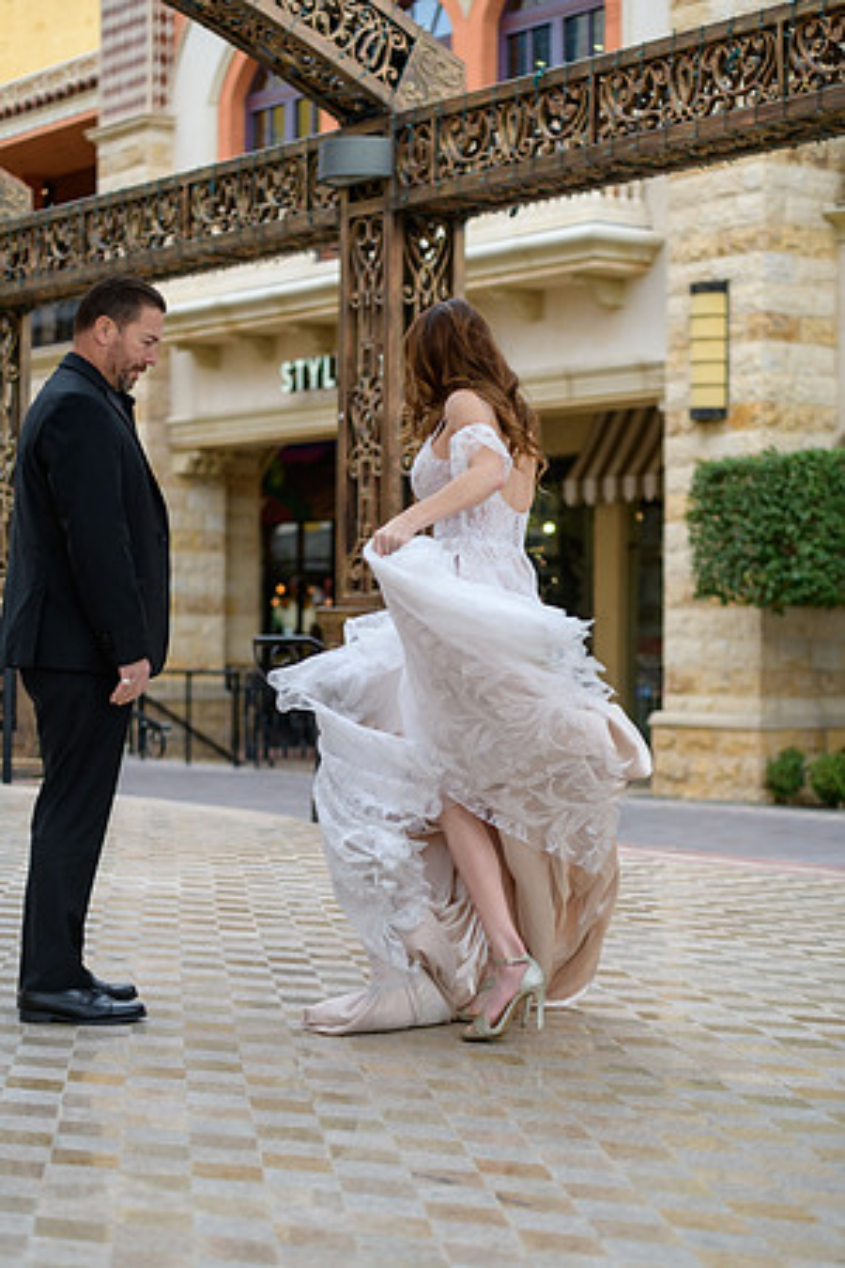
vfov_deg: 28.8
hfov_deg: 19.5
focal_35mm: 70
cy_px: 634
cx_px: 422
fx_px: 2464
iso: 220
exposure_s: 1/640
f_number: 2.8
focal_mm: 70
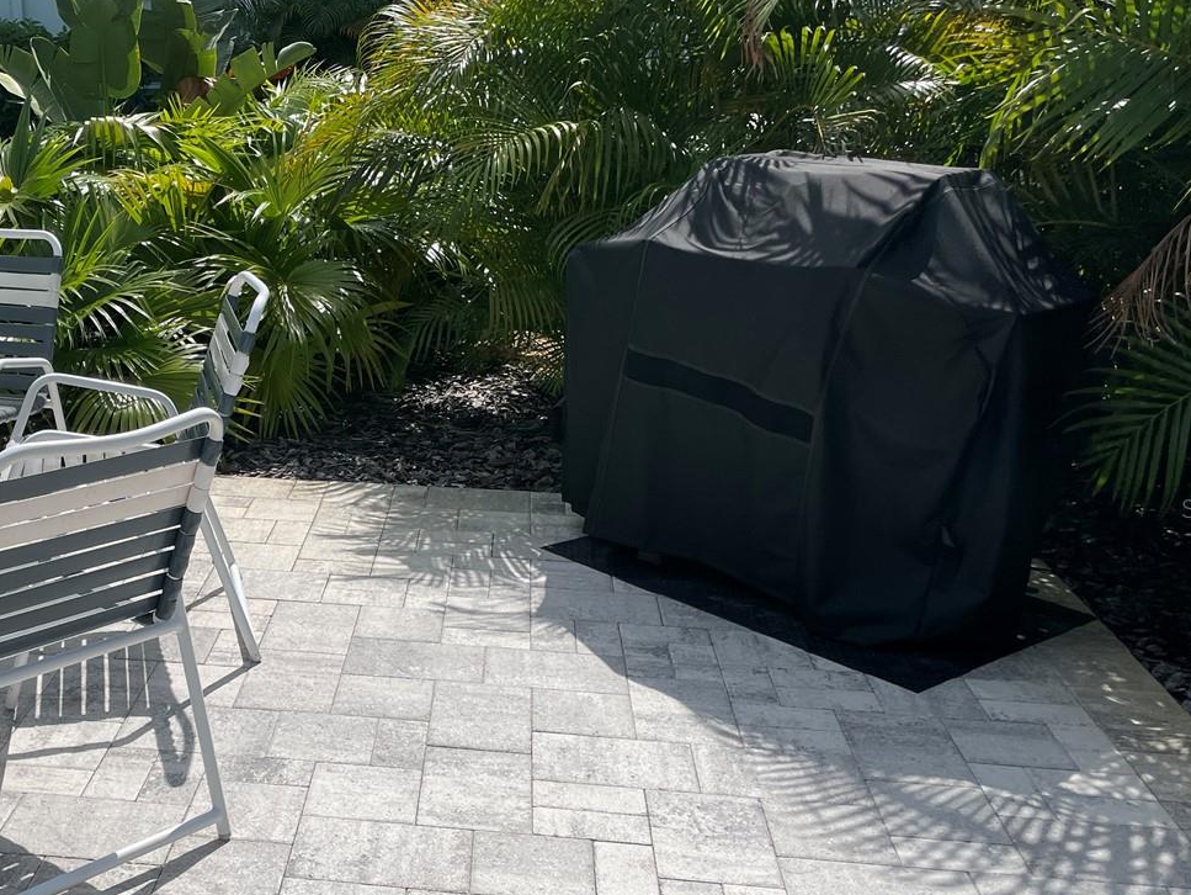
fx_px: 1480
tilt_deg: -18.4
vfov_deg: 33.6
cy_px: 508
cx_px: 313
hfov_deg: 42.6
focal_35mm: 43
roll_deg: +2.5
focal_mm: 4.2
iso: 32
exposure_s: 1/6135
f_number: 1.6
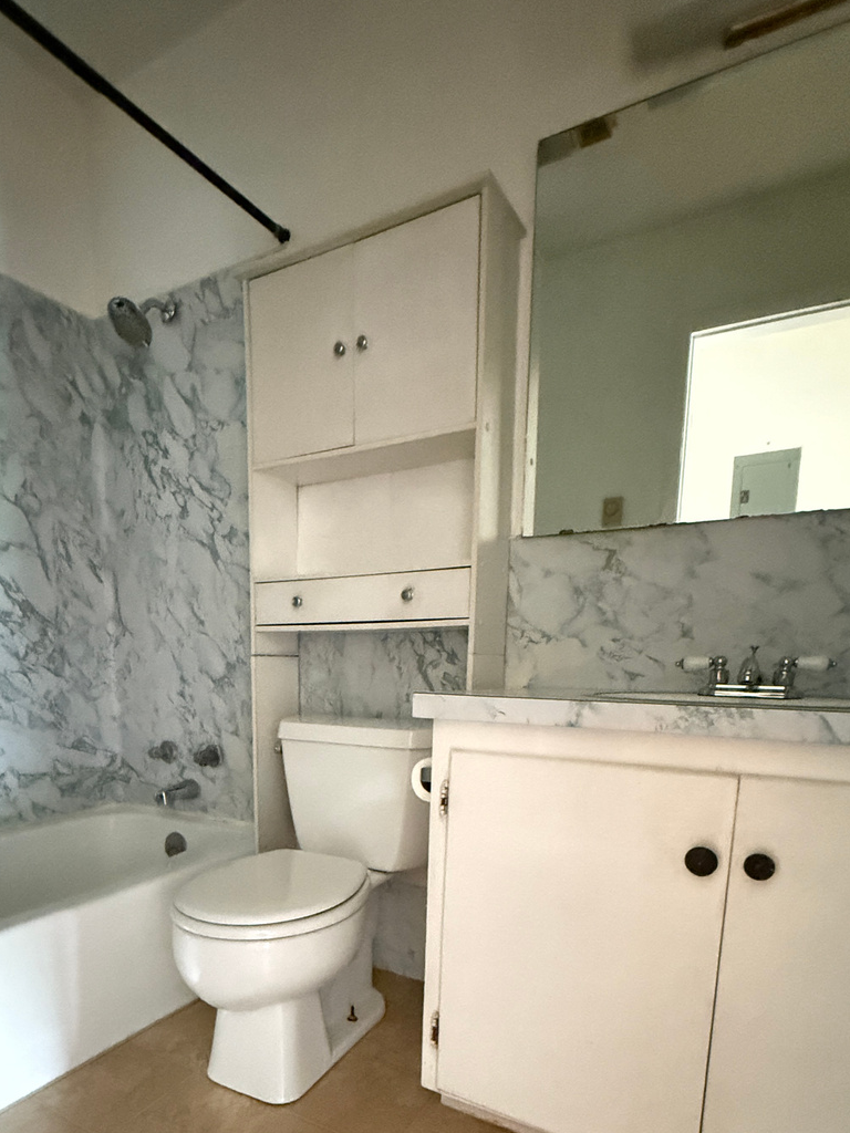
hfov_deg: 63.2
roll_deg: -0.5
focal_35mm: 21
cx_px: 369
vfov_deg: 75.8
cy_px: 780
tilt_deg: -9.3
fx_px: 688
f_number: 2.2
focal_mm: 2.22
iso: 2500
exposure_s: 1/16
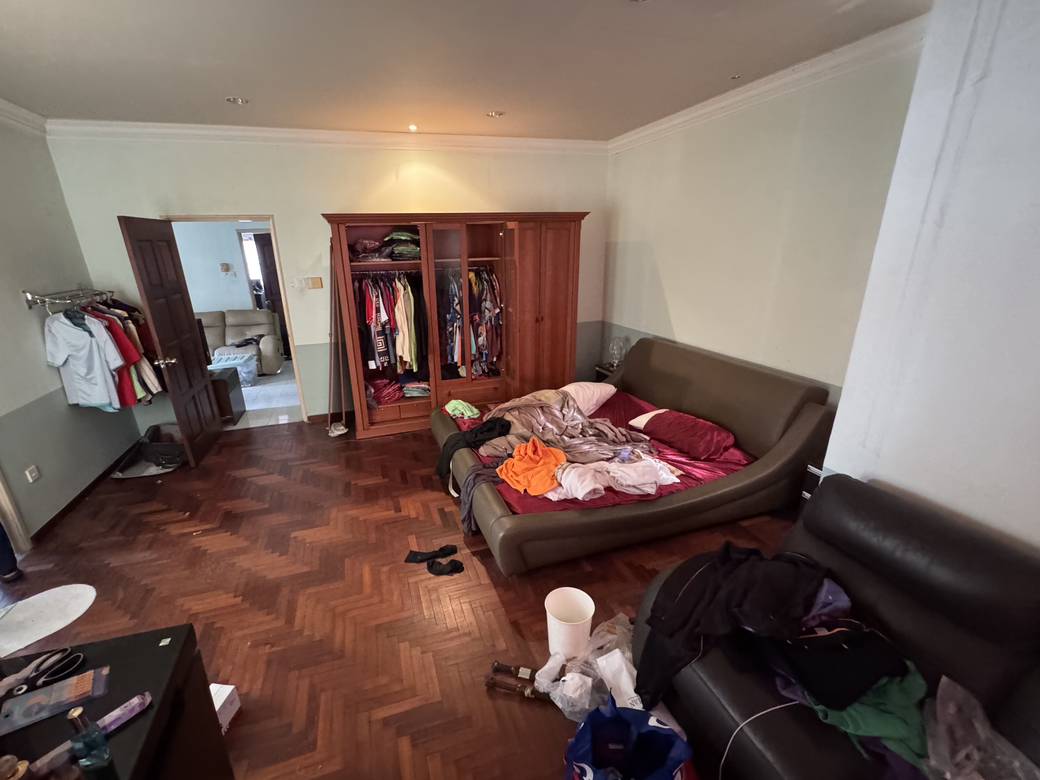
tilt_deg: -19.0
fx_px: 451
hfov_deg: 98.1
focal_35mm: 15
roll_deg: +1.6
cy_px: 399
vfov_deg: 81.7
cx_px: 490
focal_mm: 2.22
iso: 1250
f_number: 2.2
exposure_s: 1/41
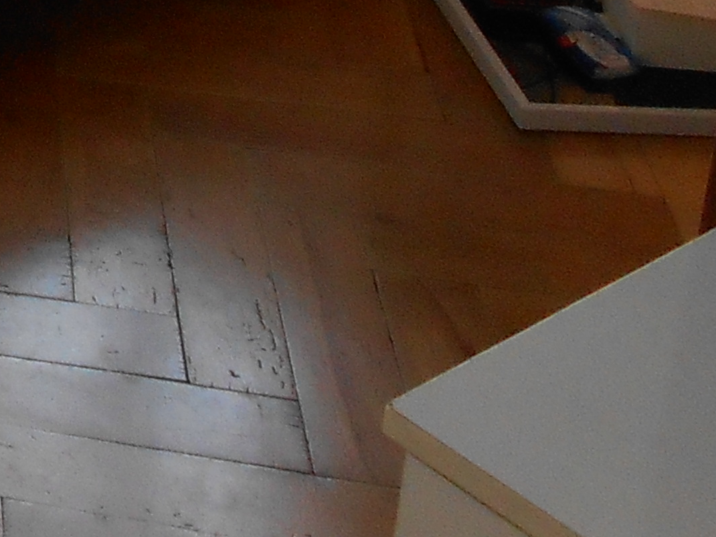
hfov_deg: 14.5
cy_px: -599
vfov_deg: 11.6
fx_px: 2316
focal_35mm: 112
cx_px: -727
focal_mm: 4.6
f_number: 3.5
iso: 250
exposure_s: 1/30
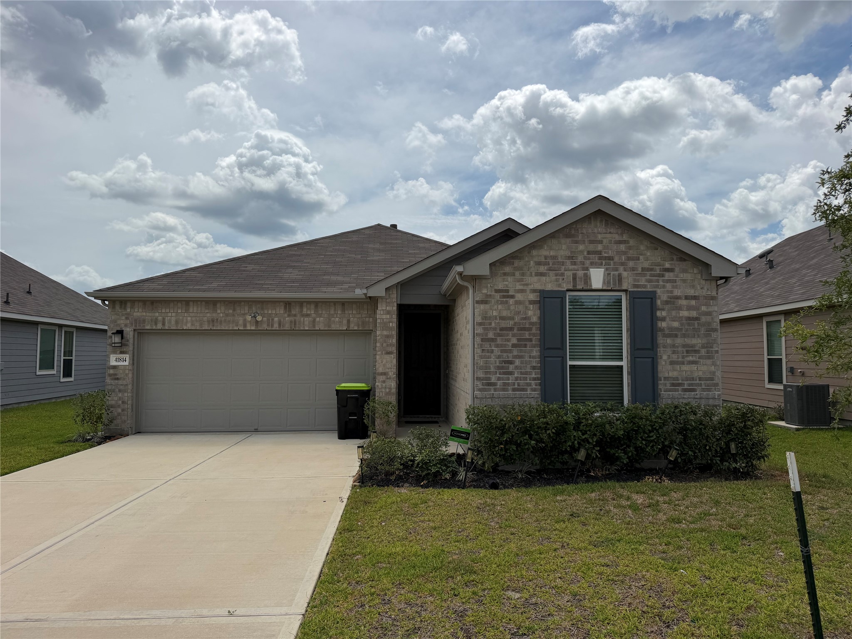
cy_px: 320
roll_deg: -0.1
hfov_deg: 71.6
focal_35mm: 24
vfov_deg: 56.8
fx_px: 591
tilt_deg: +2.9
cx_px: 426
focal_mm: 6.76
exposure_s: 1/11905
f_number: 1.78
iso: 80
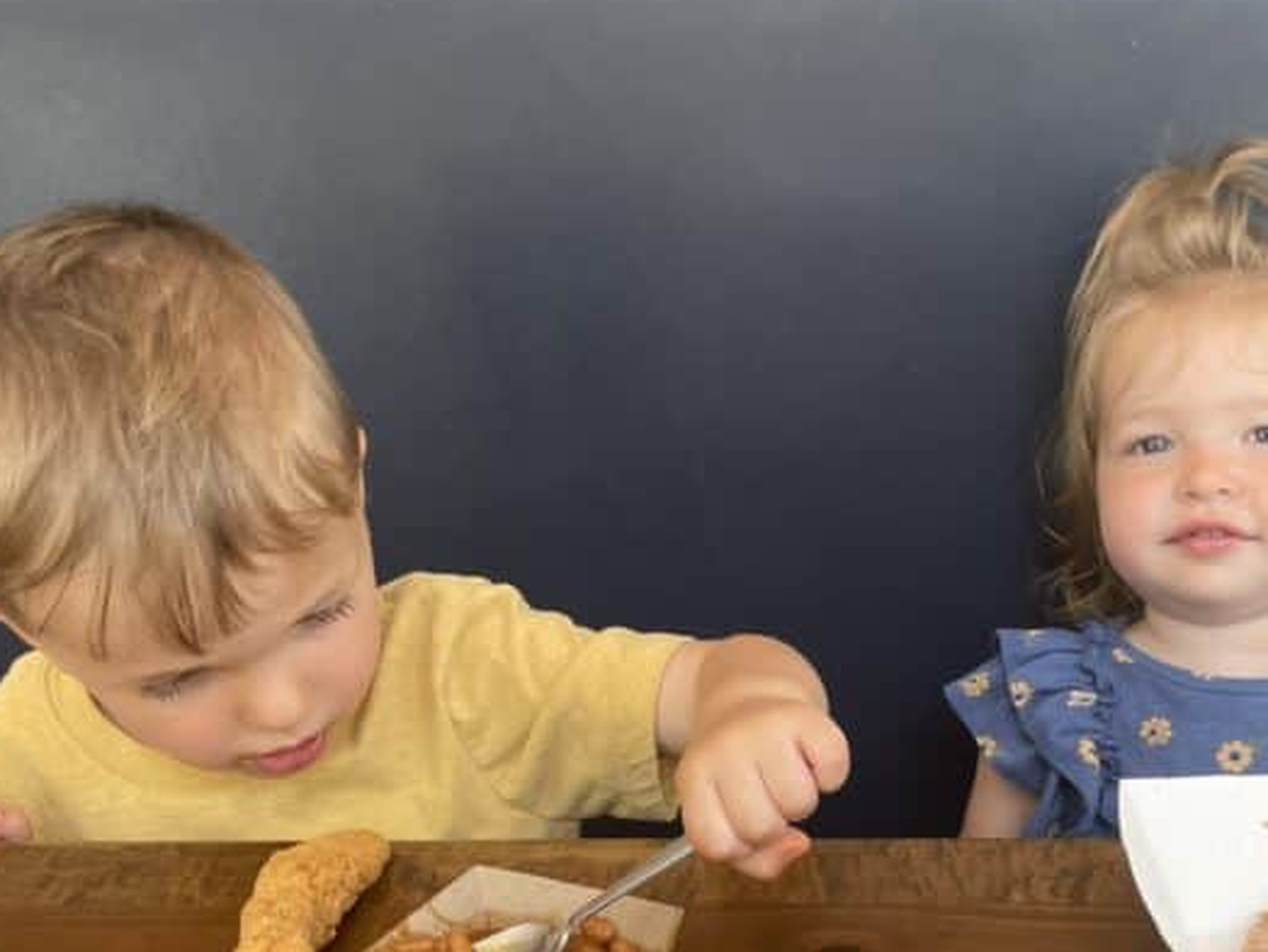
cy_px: 702
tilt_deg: -25.8
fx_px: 1869
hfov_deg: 37.0
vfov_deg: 28.2
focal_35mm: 51
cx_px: 860
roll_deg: +1.0
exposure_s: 1/60
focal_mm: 4.2
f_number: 1.6
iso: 80
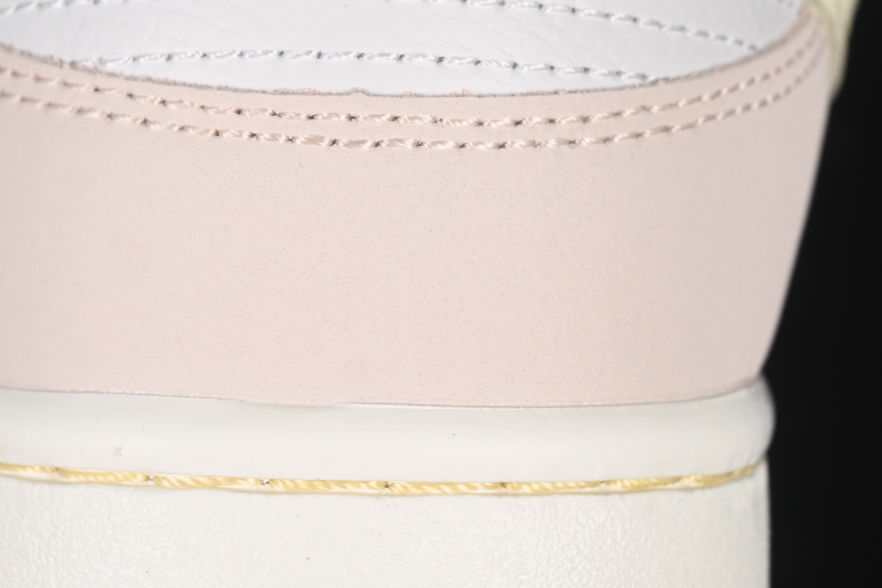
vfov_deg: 9.9
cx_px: 326
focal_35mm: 138
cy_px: 170
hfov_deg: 14.8
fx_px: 3381
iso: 160
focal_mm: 50
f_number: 7.1
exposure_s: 1/80
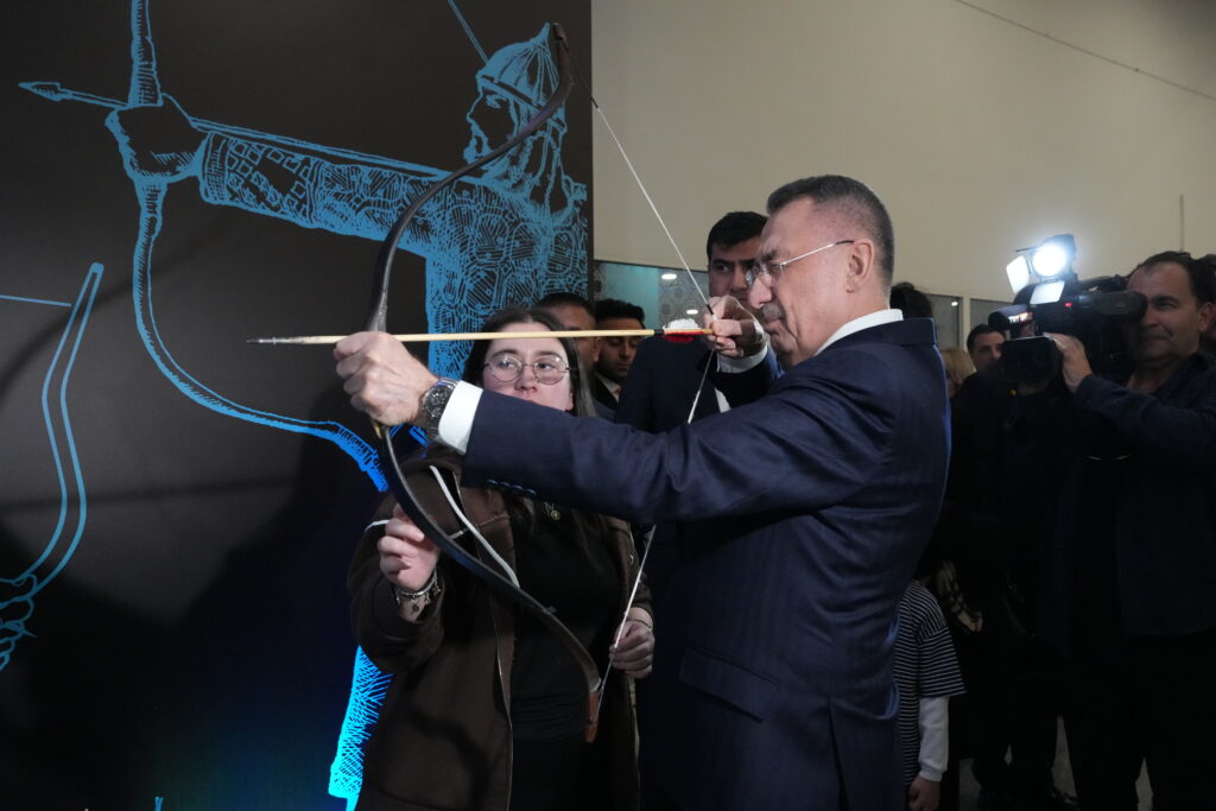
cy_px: 406
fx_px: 1047
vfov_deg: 42.3
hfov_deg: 60.3
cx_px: 608
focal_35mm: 31
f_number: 6.3
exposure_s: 1/400
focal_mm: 31
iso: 8000
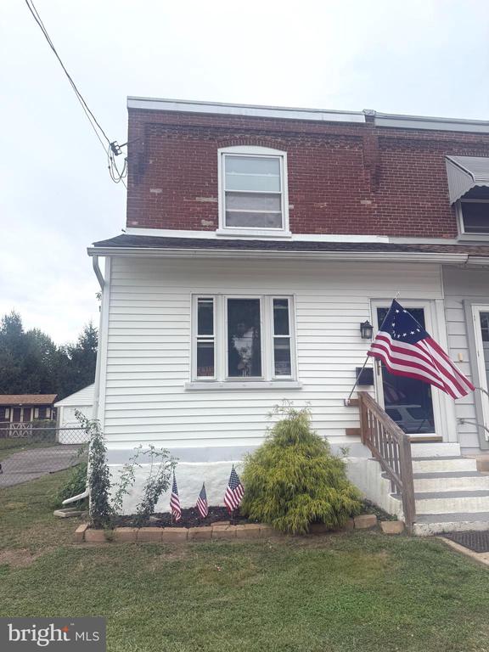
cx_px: 244
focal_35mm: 24
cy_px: 326
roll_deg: -0.2
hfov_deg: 56.8
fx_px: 452
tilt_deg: +9.8
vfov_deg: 71.6
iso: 80
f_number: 1.78
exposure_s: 1/2169
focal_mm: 6.76
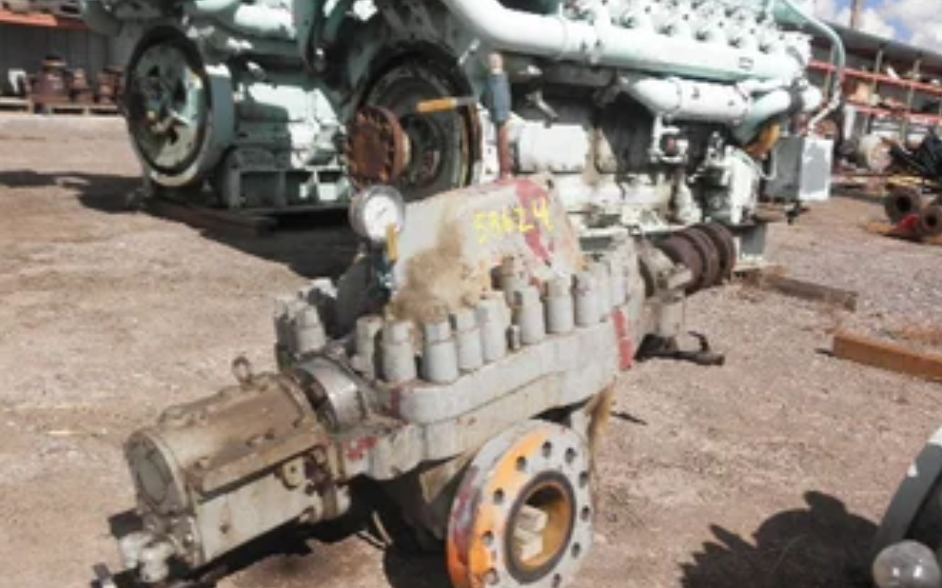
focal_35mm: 36
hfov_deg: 54.0
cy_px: 385
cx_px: 480
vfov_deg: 35.0
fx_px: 924
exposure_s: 1/160
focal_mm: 5
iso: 64
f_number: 8.5
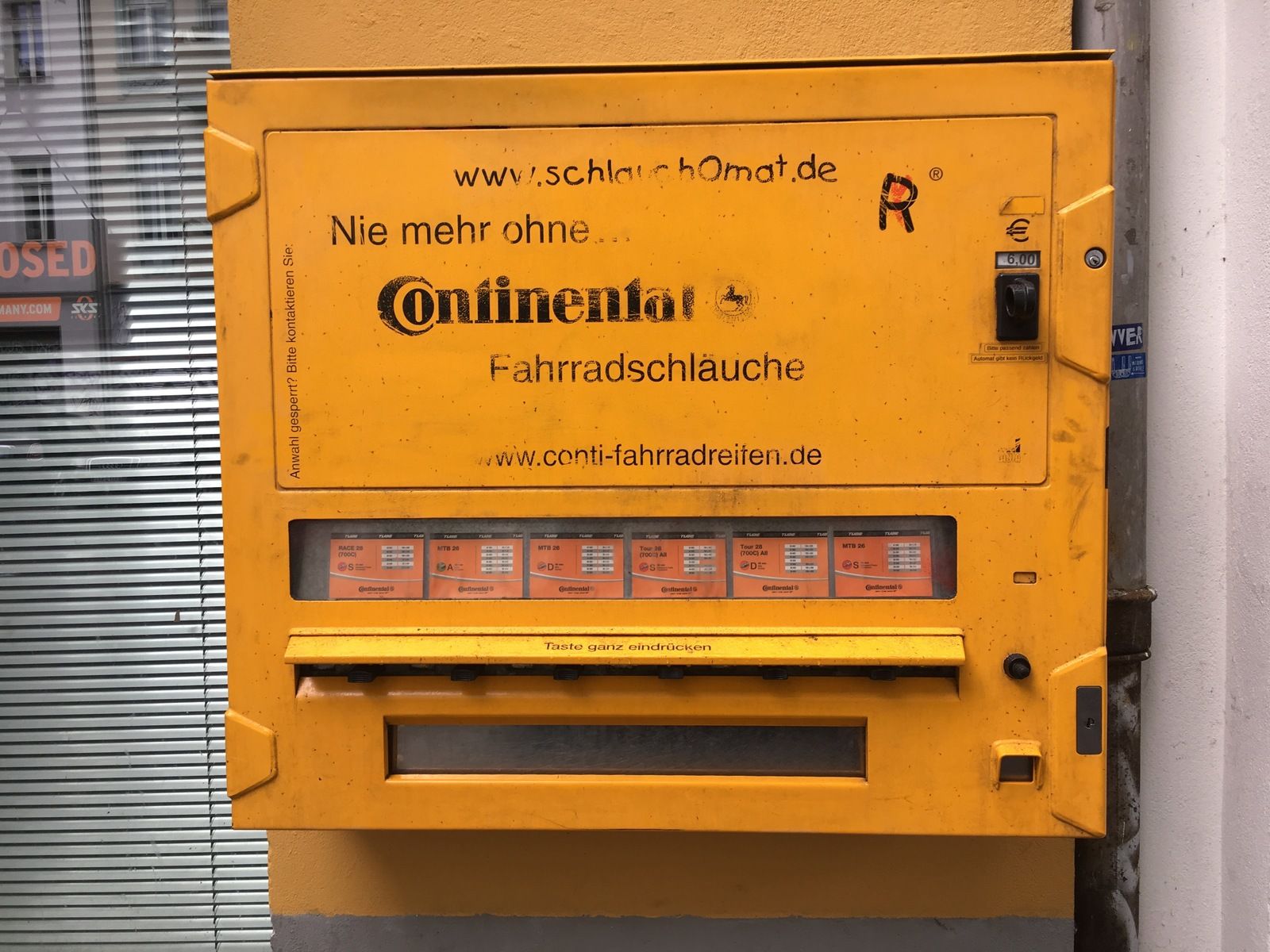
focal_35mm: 29
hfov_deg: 61.7
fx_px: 1064
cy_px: 476
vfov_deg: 48.2
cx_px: 635
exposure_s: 1/124
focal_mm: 4.15
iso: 25
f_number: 2.2
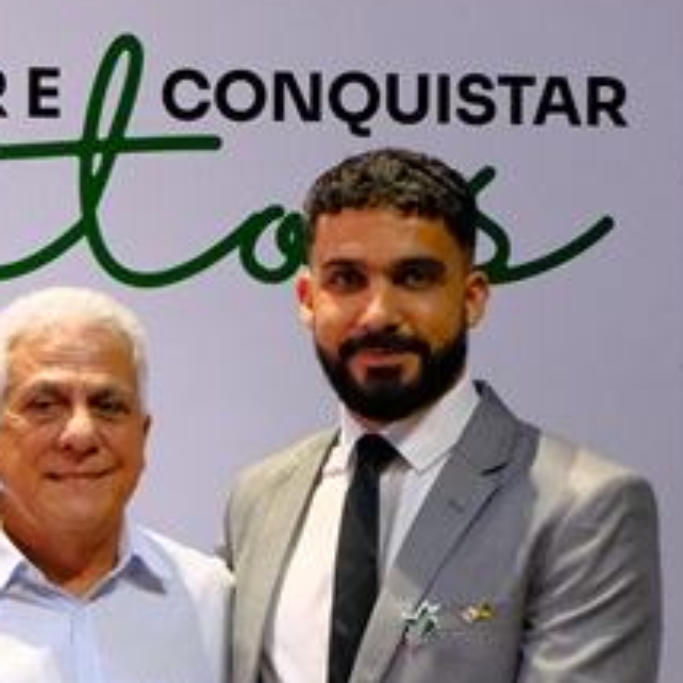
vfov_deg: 13.6
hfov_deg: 13.5
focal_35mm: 128
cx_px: 32
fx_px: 2857
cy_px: 498
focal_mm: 28.4
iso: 8000
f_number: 2.8
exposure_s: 1/100
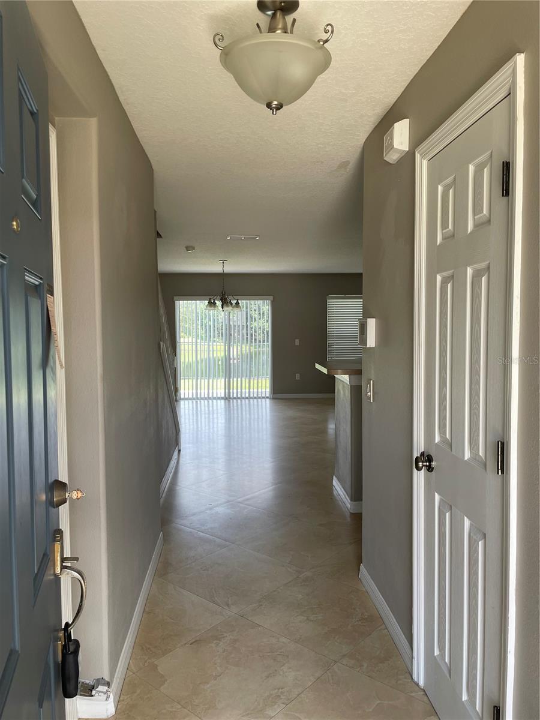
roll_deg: +0.9
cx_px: 270
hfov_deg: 53.1
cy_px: 360
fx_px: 541
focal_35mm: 26
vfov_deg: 67.3
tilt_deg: -2.8
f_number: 1.6
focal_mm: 4.2
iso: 40
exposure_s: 1/121
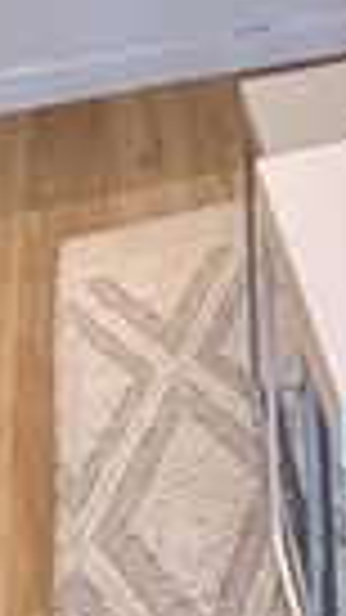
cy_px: -364
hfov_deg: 15.1
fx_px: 1159
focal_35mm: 71
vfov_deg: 22.8
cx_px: 593
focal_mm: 2.22
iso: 250
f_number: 2.2
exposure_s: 1/60
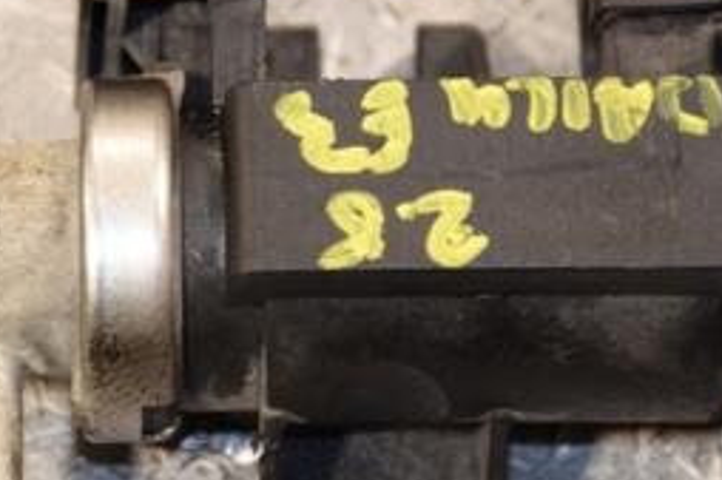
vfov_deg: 3.7
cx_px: 287
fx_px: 7459
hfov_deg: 5.5
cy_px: 162
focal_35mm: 372
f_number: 5.6
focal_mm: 105
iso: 800
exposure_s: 1/160
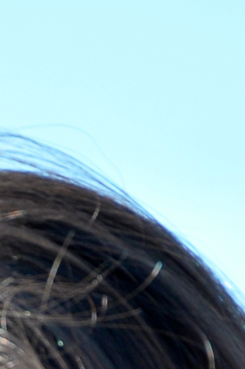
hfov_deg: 1.3
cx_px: -188
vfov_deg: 1.9
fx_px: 10852
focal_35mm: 1061
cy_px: 762
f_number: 5.6
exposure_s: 1/250
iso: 200
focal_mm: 105
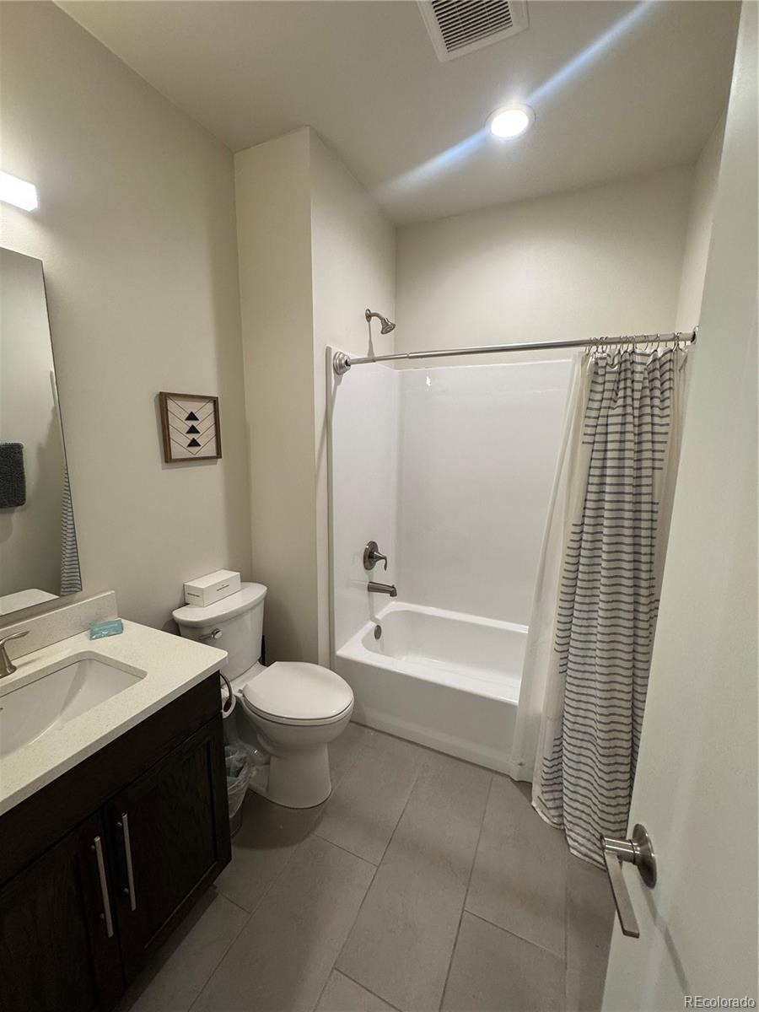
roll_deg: -0.7
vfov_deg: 102.1
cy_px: 506
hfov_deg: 85.7
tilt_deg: -9.9
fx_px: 409
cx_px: 380
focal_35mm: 14
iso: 160
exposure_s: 1/120
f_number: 2.2
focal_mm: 2.22
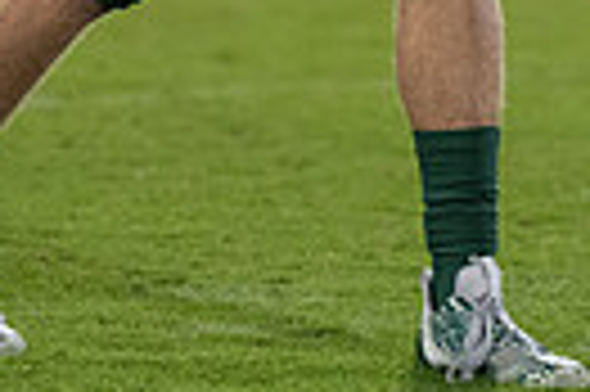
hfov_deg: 4.2
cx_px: 491
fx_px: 7988
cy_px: -403
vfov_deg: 2.8
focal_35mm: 488
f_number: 2.8
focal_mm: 110
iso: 3200
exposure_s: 1/1250
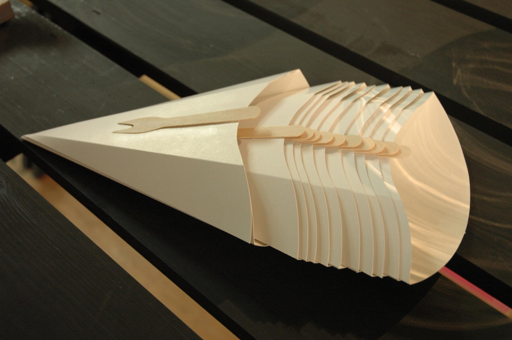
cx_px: 256
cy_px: 170
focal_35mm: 46
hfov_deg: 42.4
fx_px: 661
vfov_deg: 28.9
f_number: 4
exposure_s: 1/6
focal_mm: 31
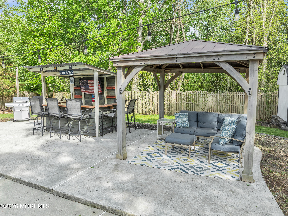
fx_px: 200
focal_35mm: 24
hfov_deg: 71.6
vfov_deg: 56.8
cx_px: 144
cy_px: 108
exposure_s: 1/240
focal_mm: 12.29
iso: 110
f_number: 2.8
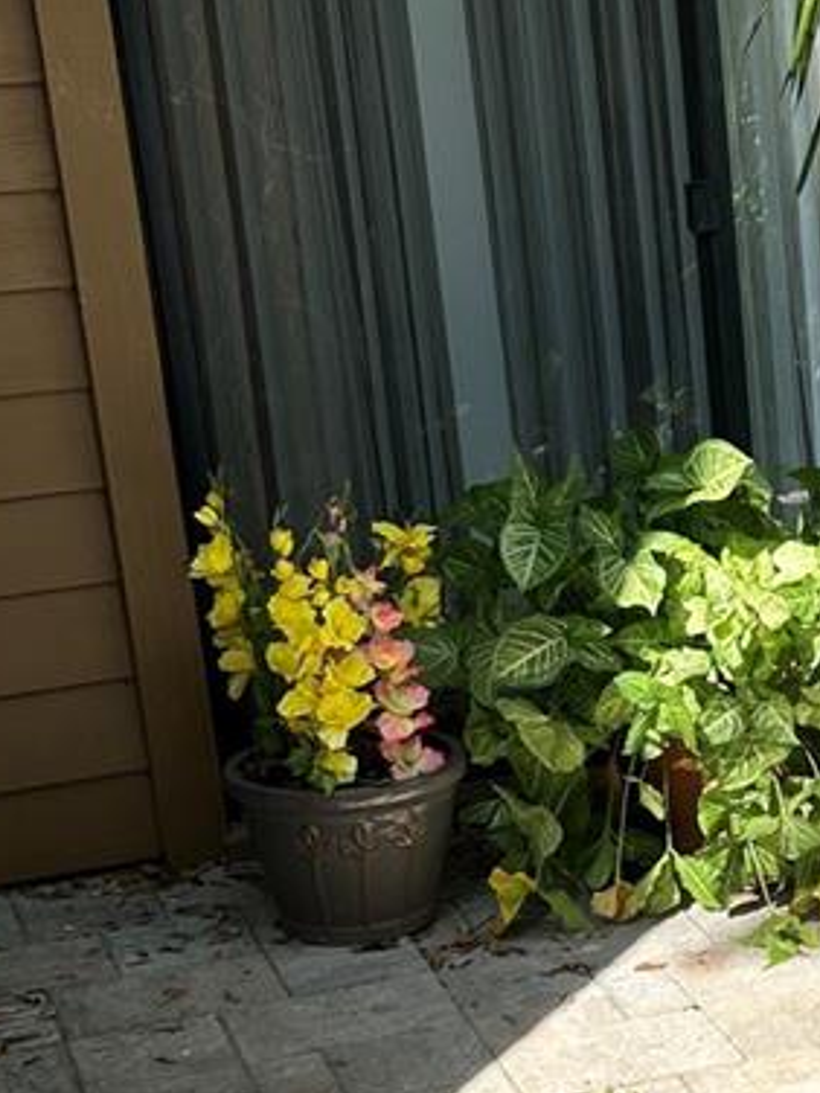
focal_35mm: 83
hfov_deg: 16.4
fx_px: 2622
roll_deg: -0.9
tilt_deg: -20.5
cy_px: 709
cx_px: 1178
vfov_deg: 23.5
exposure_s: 1/604
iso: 50
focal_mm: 5.7
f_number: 1.5
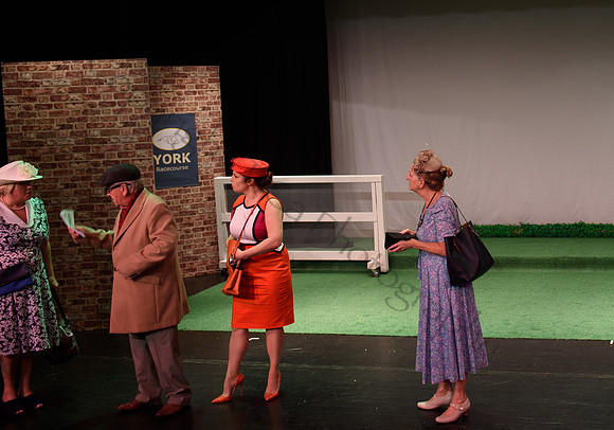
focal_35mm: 52
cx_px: 512
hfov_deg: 35.8
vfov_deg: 26.4
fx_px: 909
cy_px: 141
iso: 800
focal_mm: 32
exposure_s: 1/80
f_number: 4.5
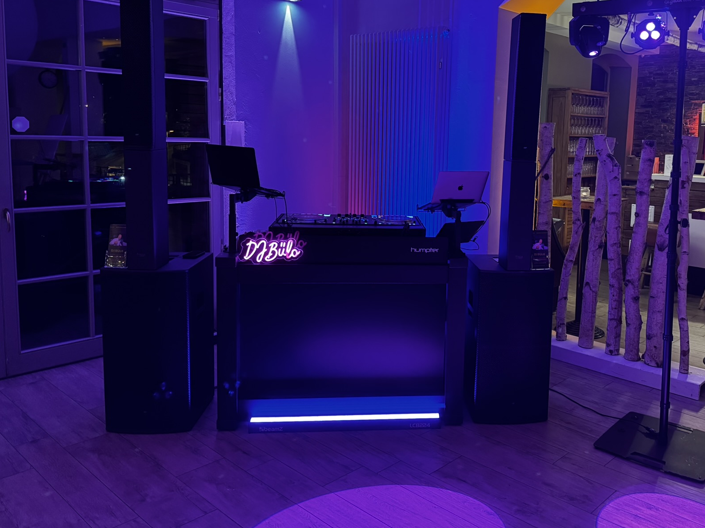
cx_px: 446
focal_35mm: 31
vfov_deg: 45.1
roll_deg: -1.5
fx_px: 631
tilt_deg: -6.4
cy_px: 206
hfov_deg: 57.5
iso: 800
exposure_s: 1/50
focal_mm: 6.76
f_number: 1.78
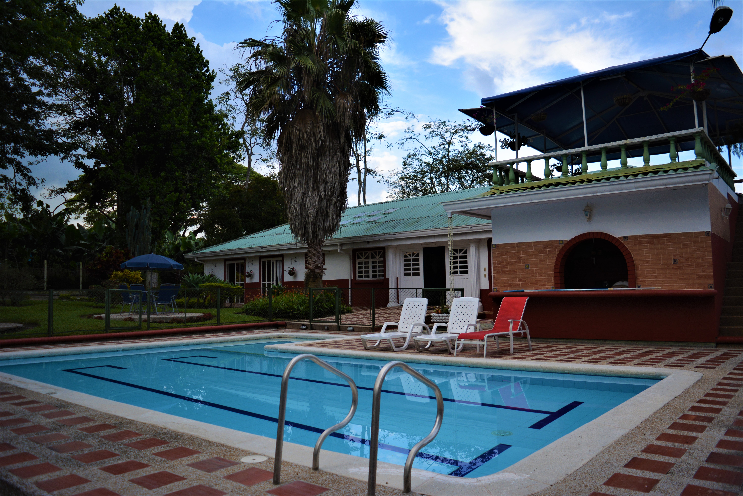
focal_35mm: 27
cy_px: 248
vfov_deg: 47.9
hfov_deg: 67.4
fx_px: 557
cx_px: 372
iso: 400
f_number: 3.5
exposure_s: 1/2000
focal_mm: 18
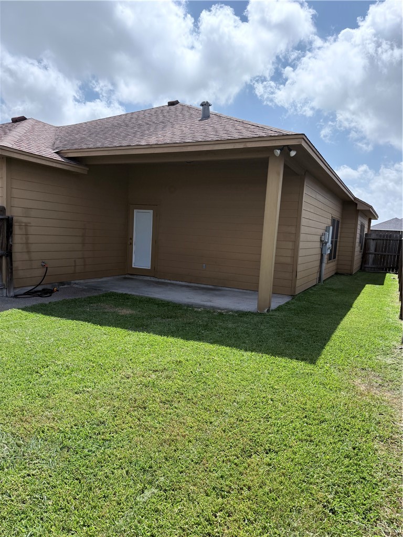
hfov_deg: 56.8
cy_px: 268
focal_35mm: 24
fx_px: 373
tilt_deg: -5.3
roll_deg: -4.7
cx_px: 202
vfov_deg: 71.6
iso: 100
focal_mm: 6.76
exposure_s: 1/6711
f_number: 1.78
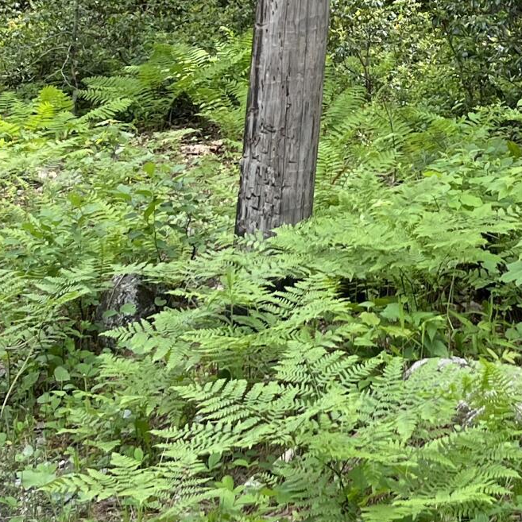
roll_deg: -1.4
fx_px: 1791
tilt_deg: -1.3
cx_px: 383
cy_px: 3
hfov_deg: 16.5
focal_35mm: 105
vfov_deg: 16.3
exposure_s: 1/174
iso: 40
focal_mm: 5.1
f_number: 1.6
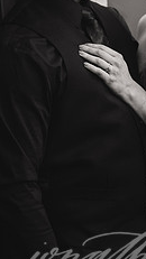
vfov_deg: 20.7
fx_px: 702
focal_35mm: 102
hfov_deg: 11.8
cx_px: 140
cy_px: 49
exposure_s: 1/320
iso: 1600
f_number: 2
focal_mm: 50
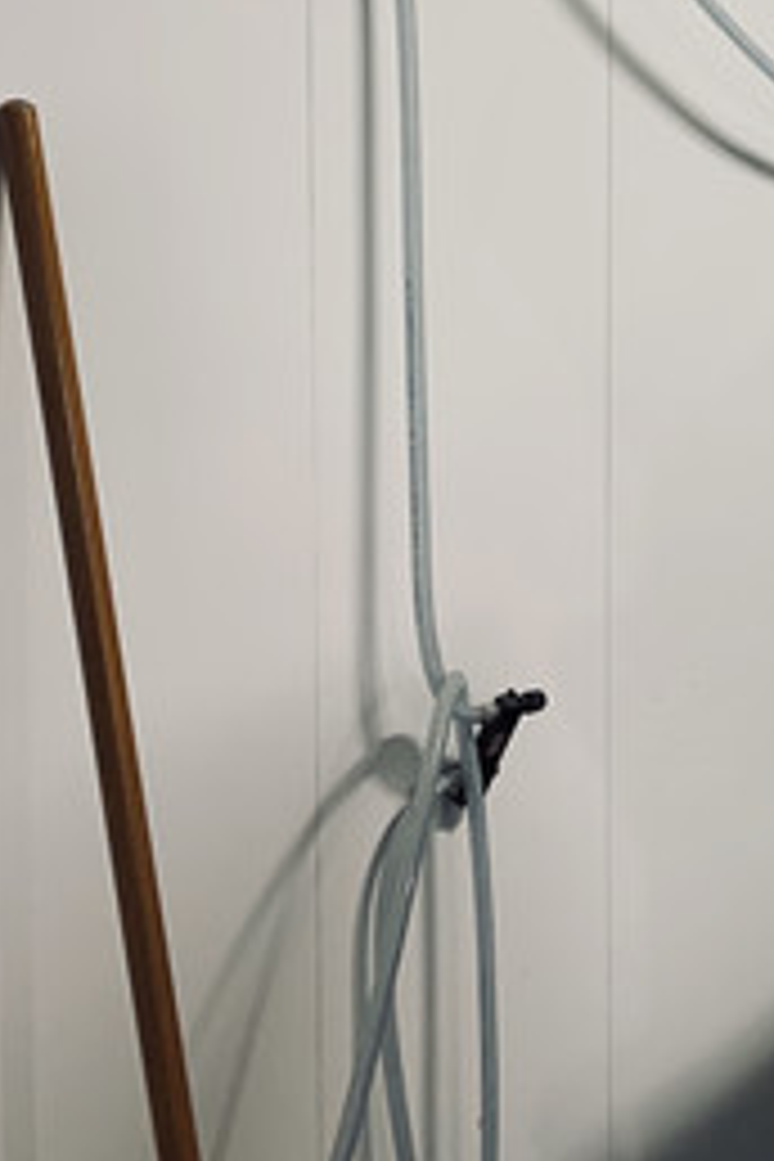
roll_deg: -2.4
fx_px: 2161
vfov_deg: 28.7
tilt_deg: -2.0
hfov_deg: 18.7
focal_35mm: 67
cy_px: 86
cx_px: 1035
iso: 64
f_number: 1.8
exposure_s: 1/62
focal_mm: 4.25
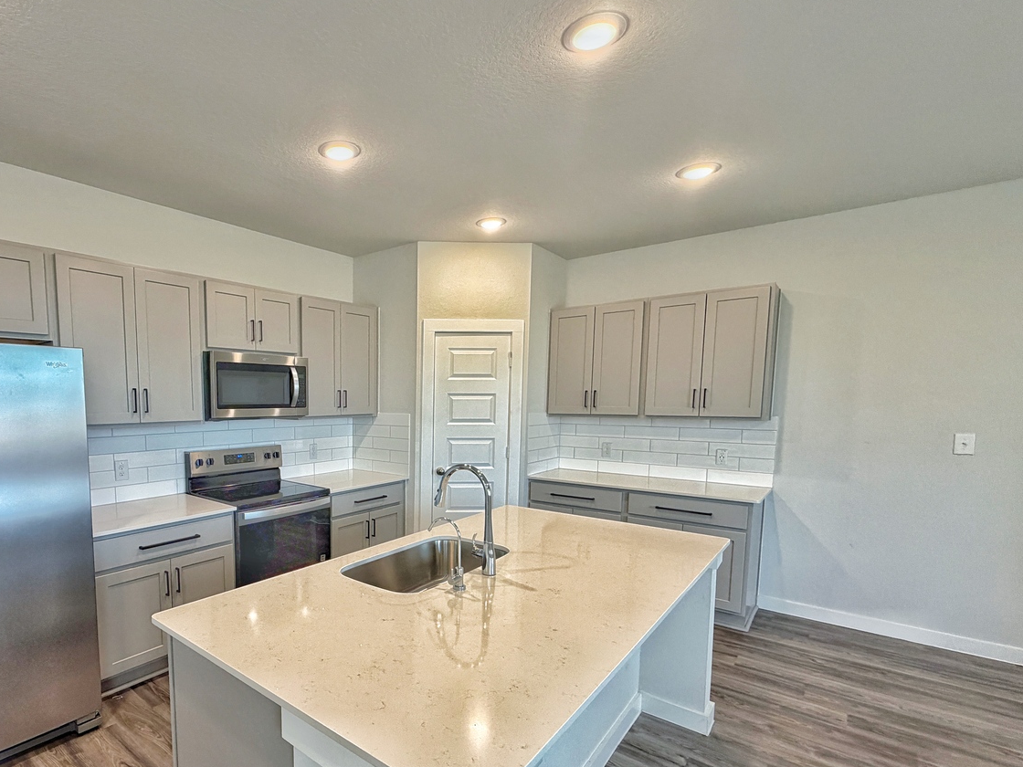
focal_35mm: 18
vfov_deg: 71.0
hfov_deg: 85.6
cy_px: 452
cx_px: 368
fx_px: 532
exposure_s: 1/120
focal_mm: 2.22
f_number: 2.2
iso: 250
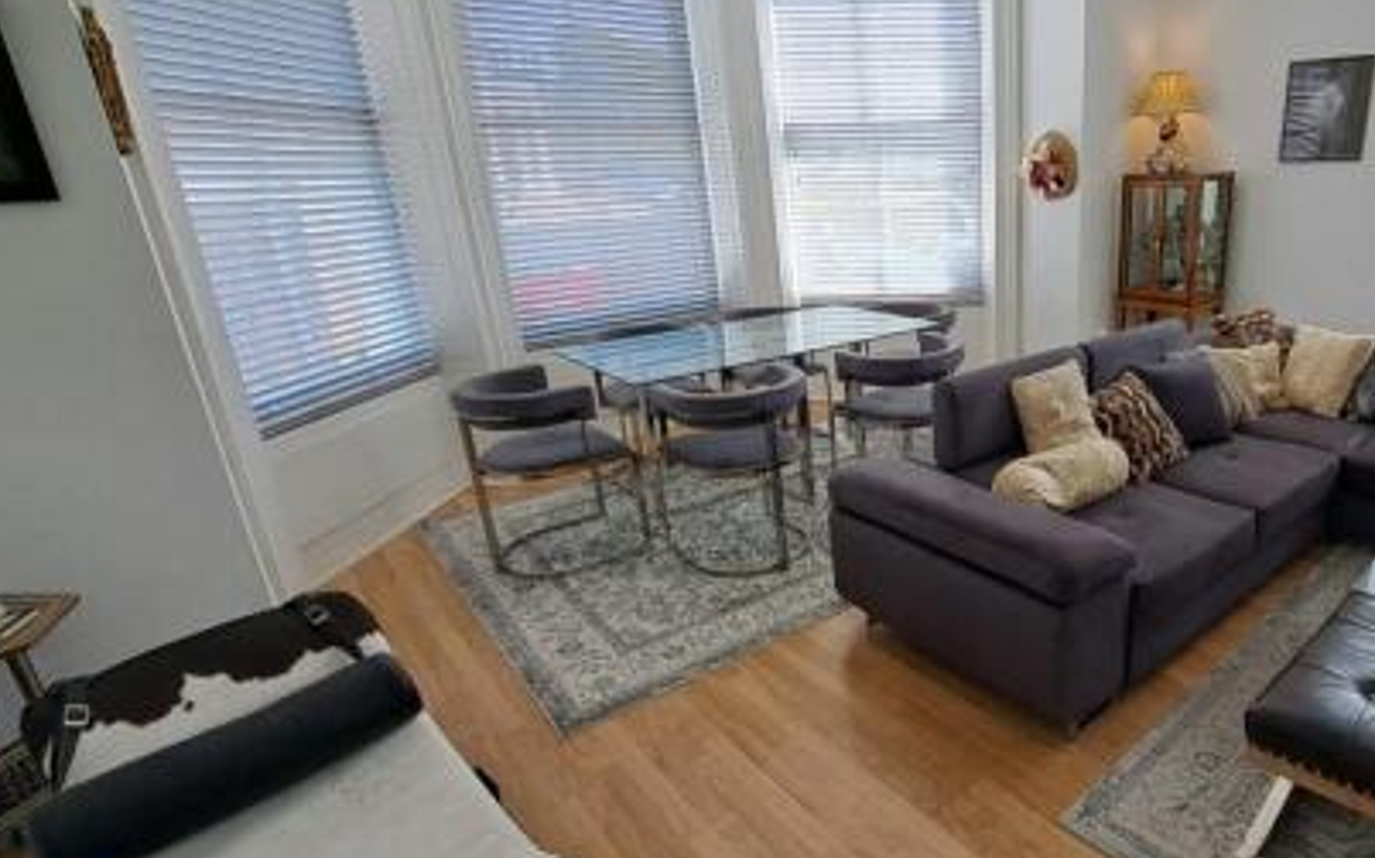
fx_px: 749
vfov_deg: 59.6
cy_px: 432
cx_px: 949
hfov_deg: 81.3
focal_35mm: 20
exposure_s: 1/100
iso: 50
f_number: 2.2
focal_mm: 1.74
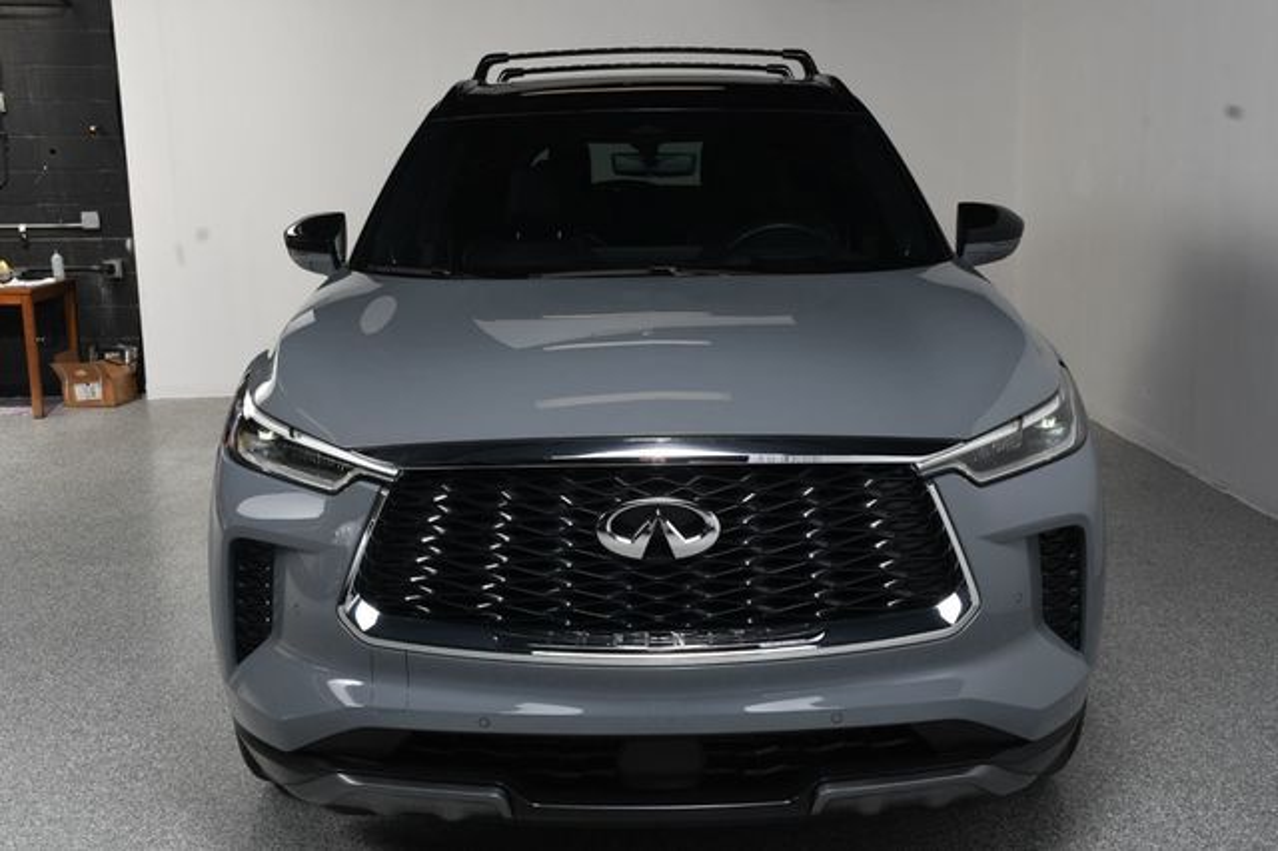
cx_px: 639
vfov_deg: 29.8
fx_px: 1597
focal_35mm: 45
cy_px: 426
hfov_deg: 43.6
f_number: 11
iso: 100
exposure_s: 1/160
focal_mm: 30
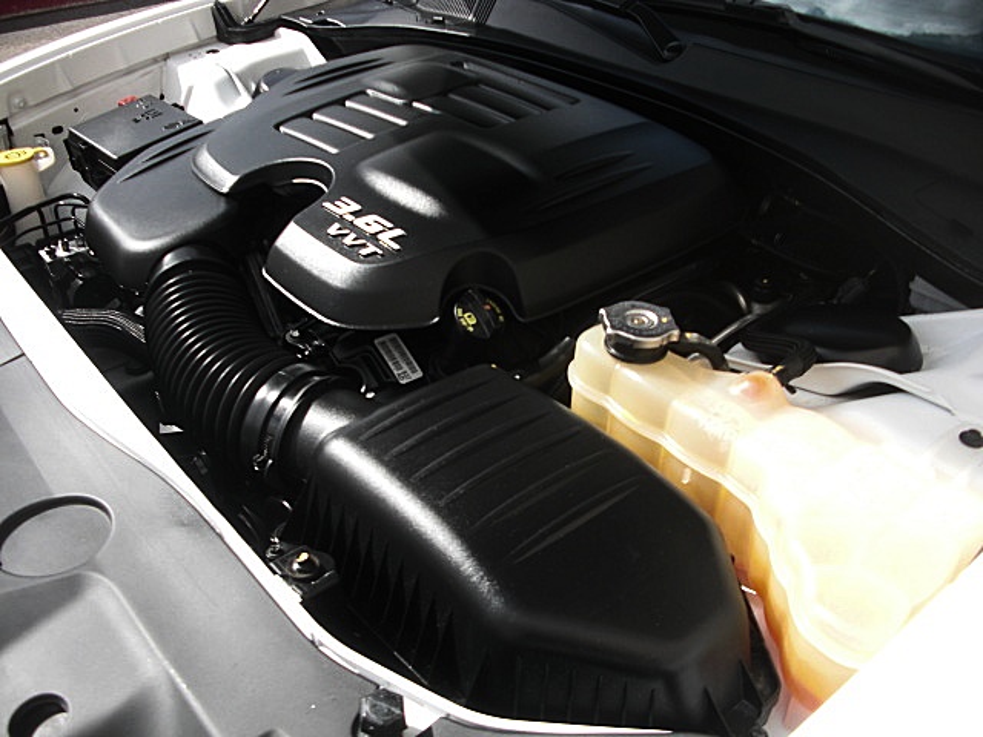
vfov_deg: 39.7
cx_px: 492
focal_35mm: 36
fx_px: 1022
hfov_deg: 51.4
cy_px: 368
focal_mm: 6.3
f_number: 2.8
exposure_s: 1/640
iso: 50
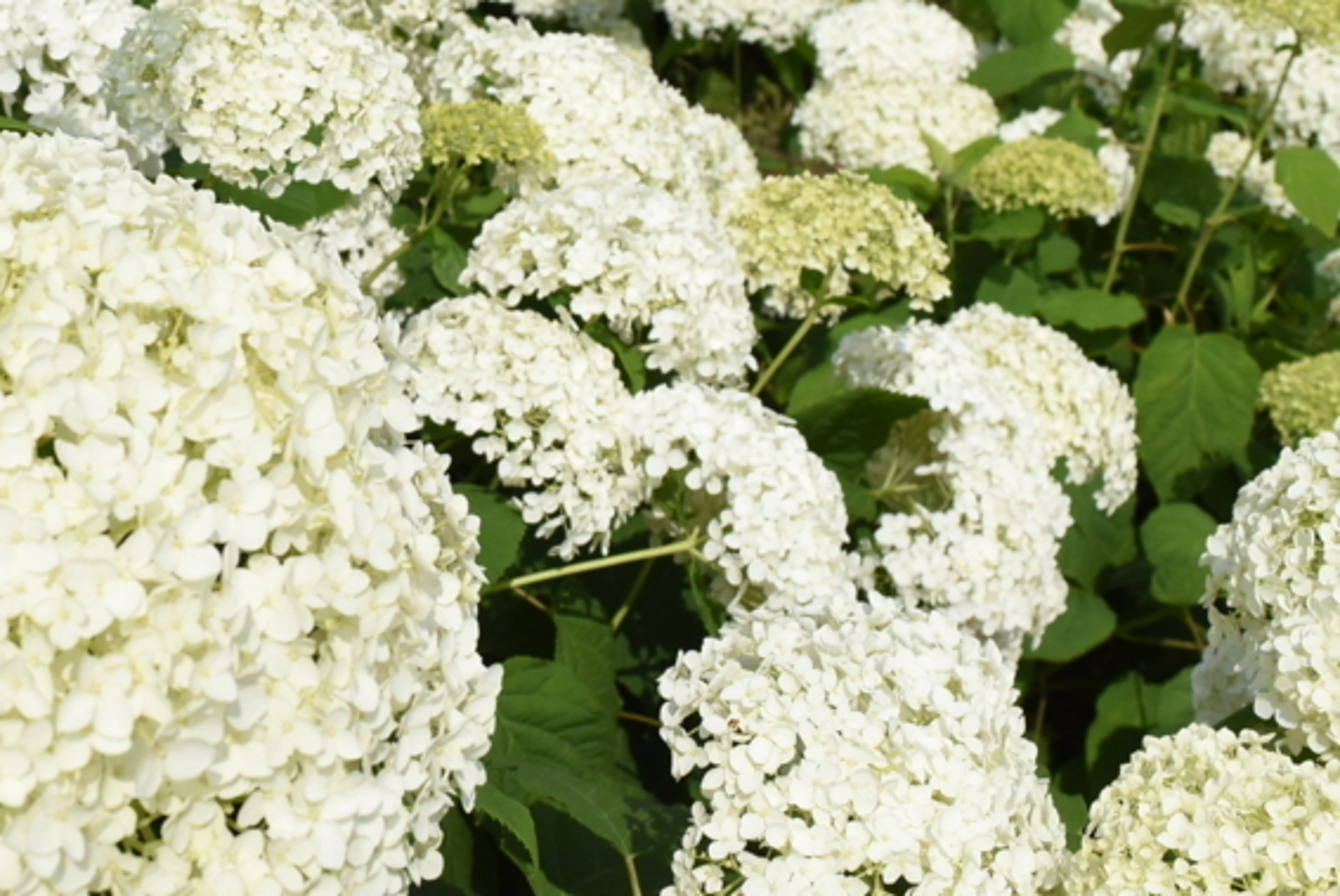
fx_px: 2120
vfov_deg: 23.4
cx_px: 354
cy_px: 149
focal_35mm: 57
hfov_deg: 34.4
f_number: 8
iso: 500
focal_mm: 21
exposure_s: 1/2500
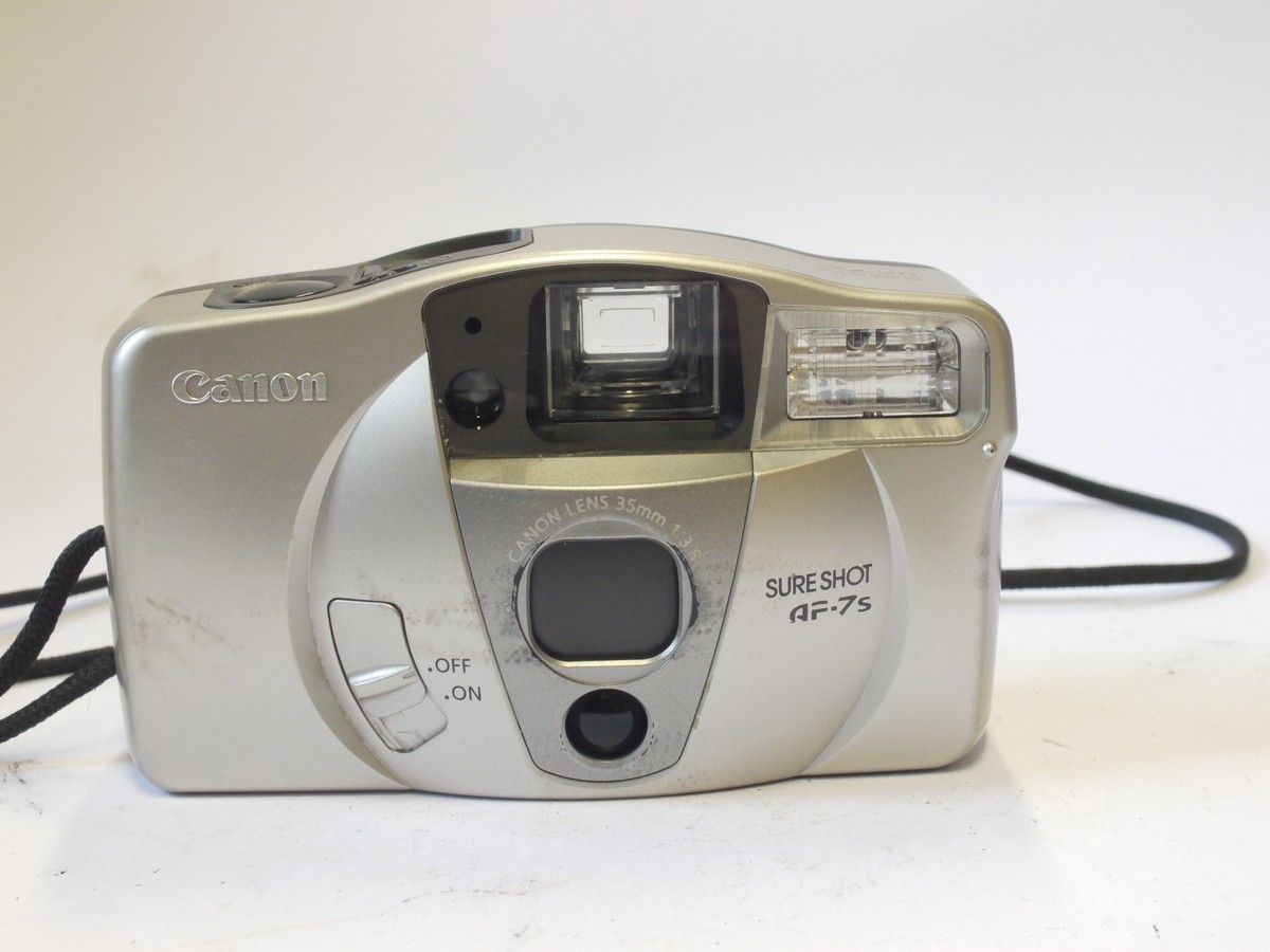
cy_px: 476
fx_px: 2201
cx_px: 635
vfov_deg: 24.4
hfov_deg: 32.2
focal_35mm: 60
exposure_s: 1/25
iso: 800
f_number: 10
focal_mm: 30
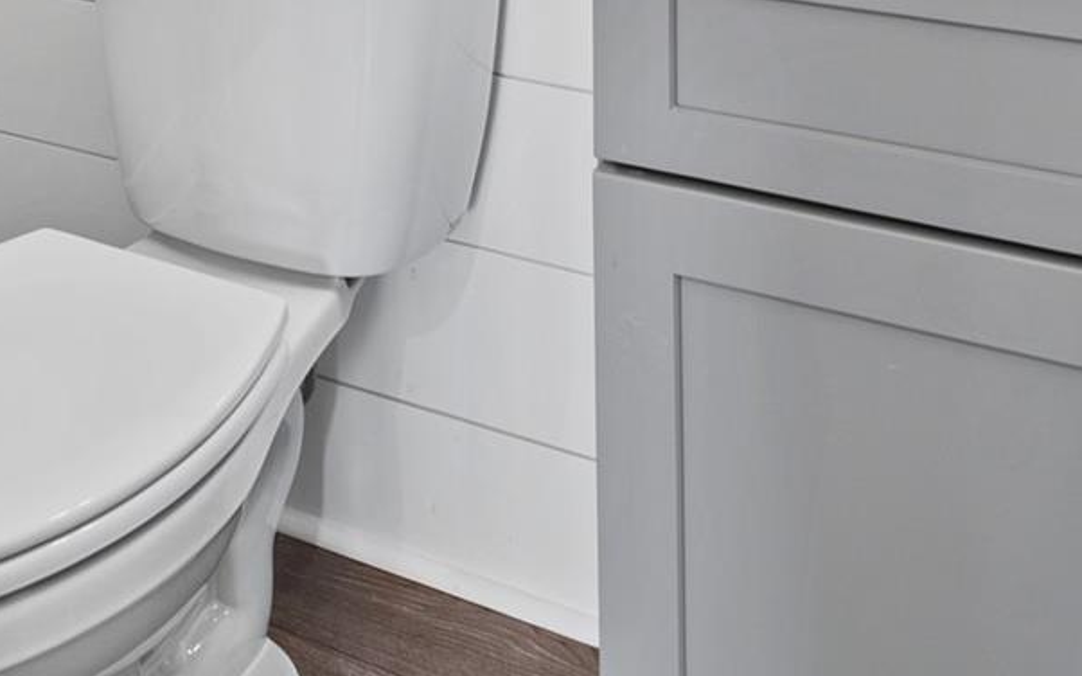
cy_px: -540
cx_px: 421
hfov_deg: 38.7
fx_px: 1533
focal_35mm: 52
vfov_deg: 19.0
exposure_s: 2.5
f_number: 11
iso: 100
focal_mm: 15
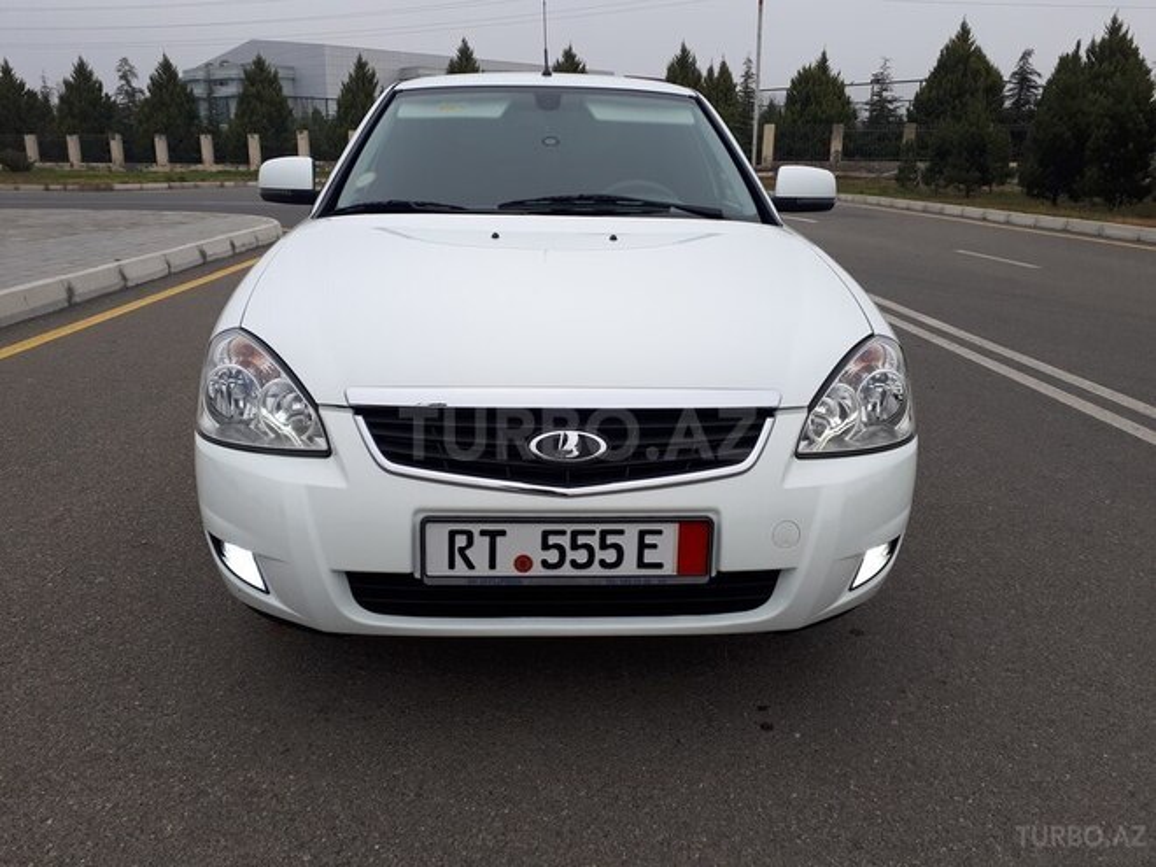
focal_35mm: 27
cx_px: 578
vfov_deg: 51.4
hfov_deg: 65.3
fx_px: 902
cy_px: 434
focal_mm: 3.6
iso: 40
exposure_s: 1/639
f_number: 1.9
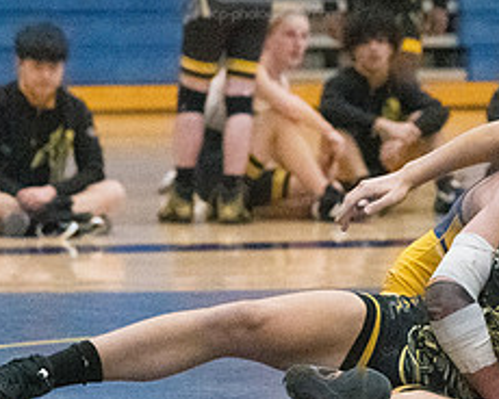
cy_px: 243
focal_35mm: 391
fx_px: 5774
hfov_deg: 4.9
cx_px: 581
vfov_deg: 4.0
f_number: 4.5
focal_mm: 110
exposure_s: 1/1000
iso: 8000
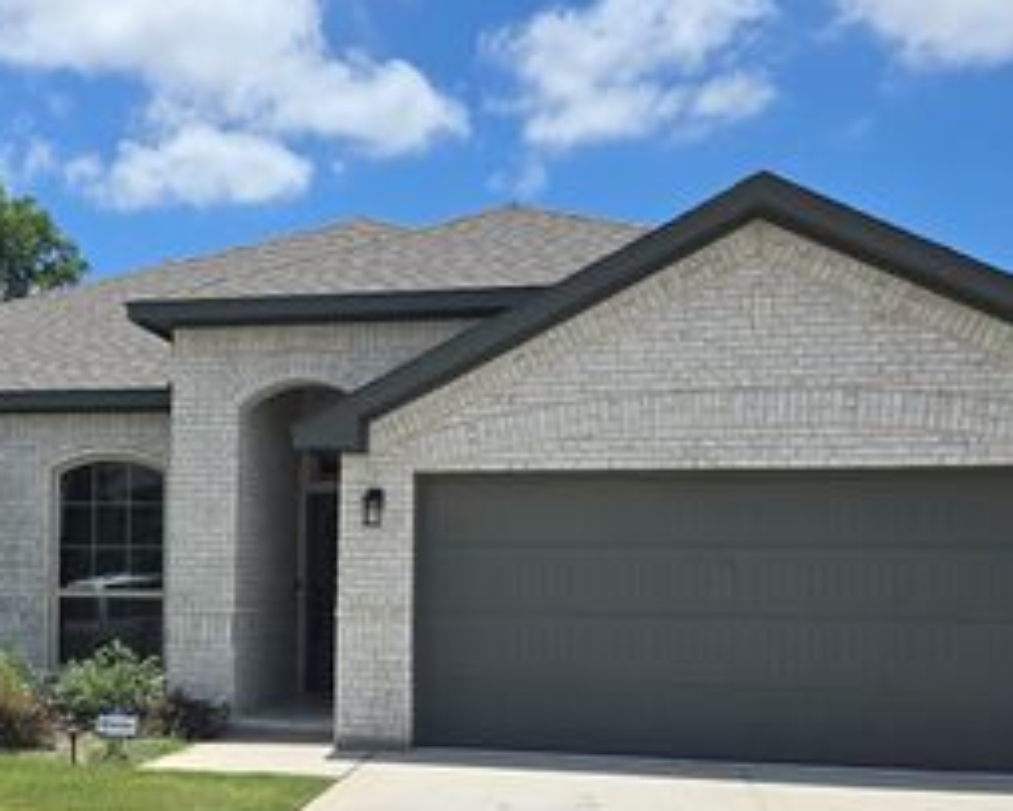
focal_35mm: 44
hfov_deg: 41.4
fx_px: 1319
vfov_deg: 33.5
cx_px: 330
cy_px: 610
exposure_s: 1/1445
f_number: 1.7
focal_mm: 6.3
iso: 12
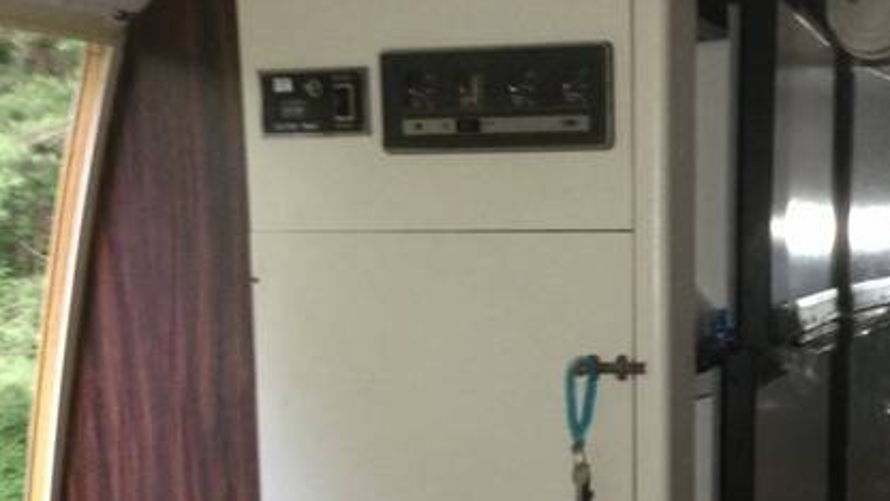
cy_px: 492
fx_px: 1652
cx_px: 625
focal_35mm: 70
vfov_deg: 16.9
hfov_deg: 29.8
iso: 200
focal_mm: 4.13
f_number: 2.4
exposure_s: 1/16
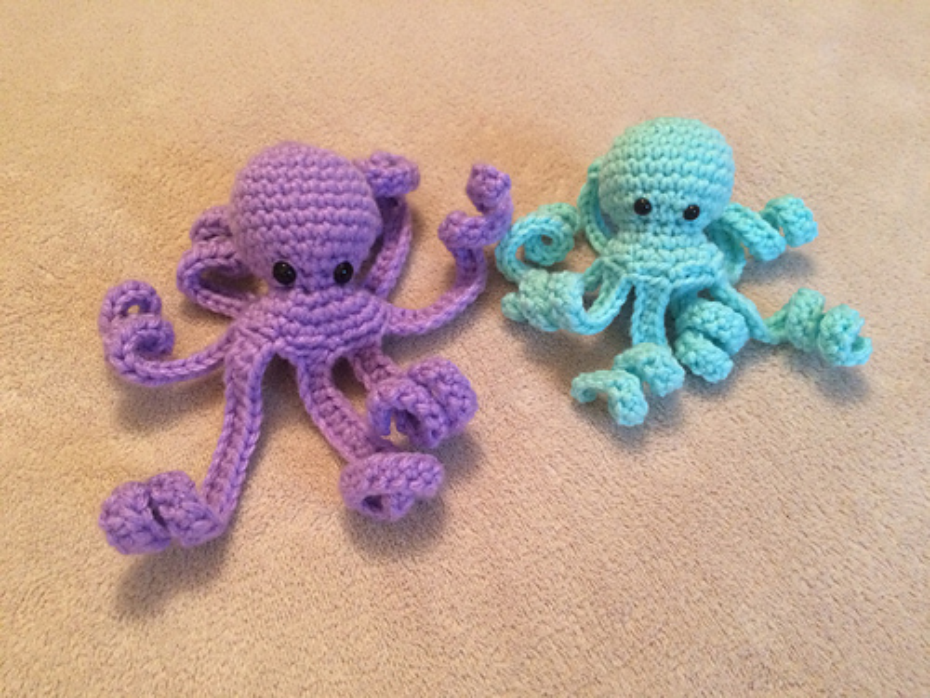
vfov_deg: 48.2
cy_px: 349
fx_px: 779
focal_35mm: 29
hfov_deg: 61.7
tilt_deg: -51.7
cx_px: 465
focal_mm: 4.15
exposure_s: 1/15
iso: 320
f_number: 2.2
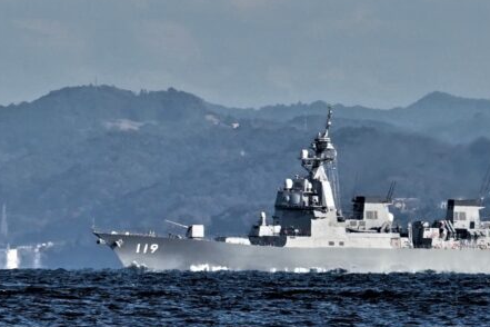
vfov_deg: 2.6
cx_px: 380
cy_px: 145
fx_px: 7104
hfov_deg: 3.9
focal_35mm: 522
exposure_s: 1/500
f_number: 11
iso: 400
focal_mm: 200
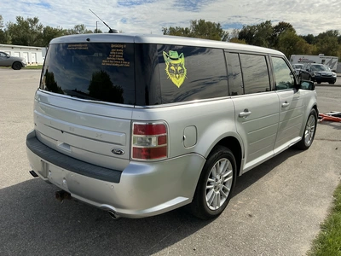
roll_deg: -0.4
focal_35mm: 28
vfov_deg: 49.7
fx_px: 276
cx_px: 170
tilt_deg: -12.6
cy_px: 128
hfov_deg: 63.4
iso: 25
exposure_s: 1/2141
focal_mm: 3
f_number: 1.8
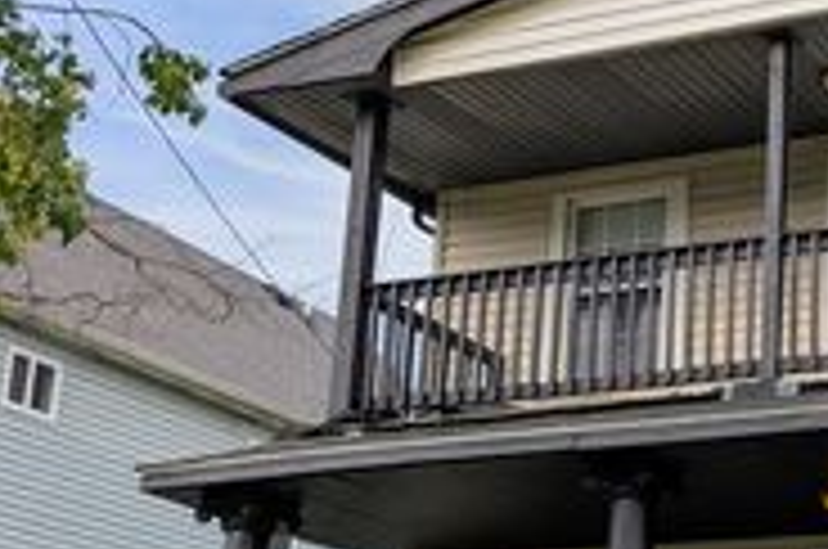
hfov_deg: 27.3
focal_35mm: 68
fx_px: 1561
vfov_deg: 19.5
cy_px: 524
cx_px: 900
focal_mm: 4.53
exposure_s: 1/1033
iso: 30
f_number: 1.7
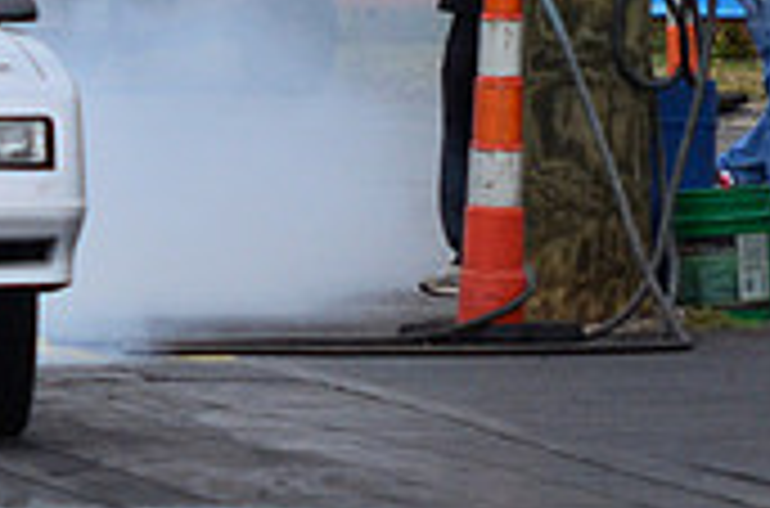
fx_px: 21756
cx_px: -279
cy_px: 103
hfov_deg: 2.0
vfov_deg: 1.3
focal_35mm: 1020
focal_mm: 200
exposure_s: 1/1600
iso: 1000
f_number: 5.6
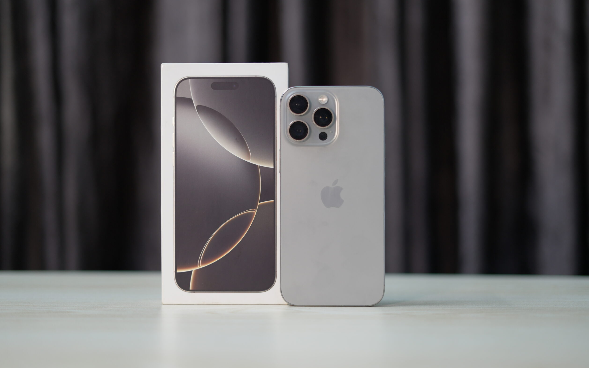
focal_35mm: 52
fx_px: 835
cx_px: 292
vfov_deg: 24.9
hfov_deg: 38.9
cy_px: 185
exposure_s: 1/100
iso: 320
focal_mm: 50
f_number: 2
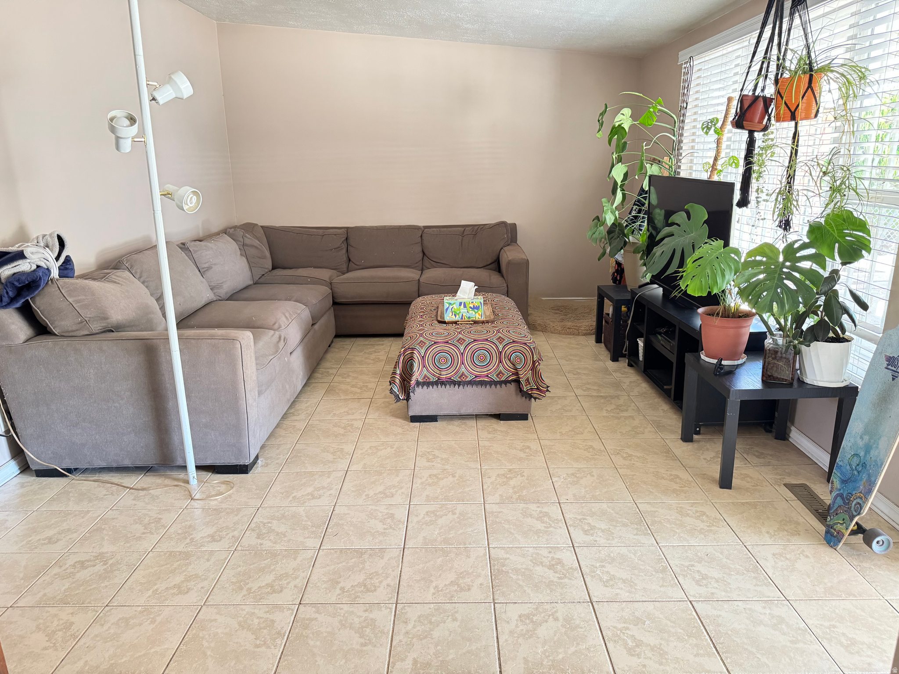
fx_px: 623
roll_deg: +0.7
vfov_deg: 56.8
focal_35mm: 24
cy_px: 337
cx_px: 450
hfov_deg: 71.6
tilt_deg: -16.3
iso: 640
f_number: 1.78
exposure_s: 1/60
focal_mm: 6.76
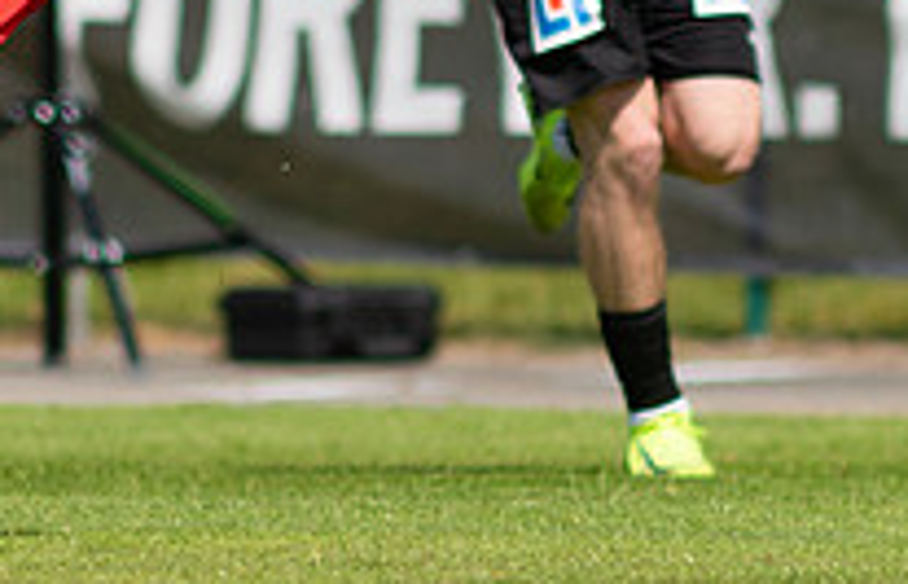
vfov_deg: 0.7
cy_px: -64
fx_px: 47616
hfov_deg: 1.1
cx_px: 269
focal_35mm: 1909
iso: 100
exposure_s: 1/2000
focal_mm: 300
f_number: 3.2
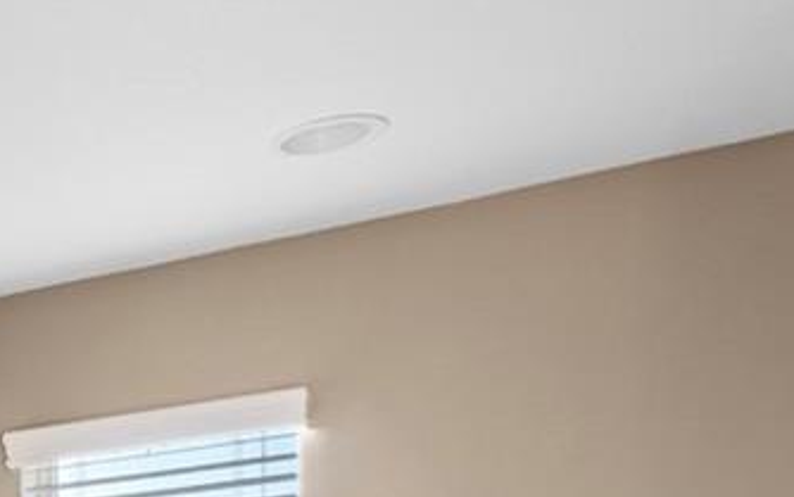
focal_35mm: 78
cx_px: -746
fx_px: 1688
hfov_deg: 18.5
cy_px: 842
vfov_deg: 15.0
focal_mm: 16
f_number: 8
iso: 320
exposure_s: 1
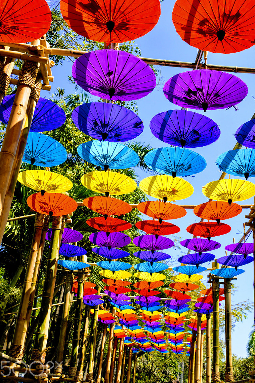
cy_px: 144
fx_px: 478
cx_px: 159
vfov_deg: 43.3
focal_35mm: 45
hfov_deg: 29.8
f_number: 8
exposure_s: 1/250
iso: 110
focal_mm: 32
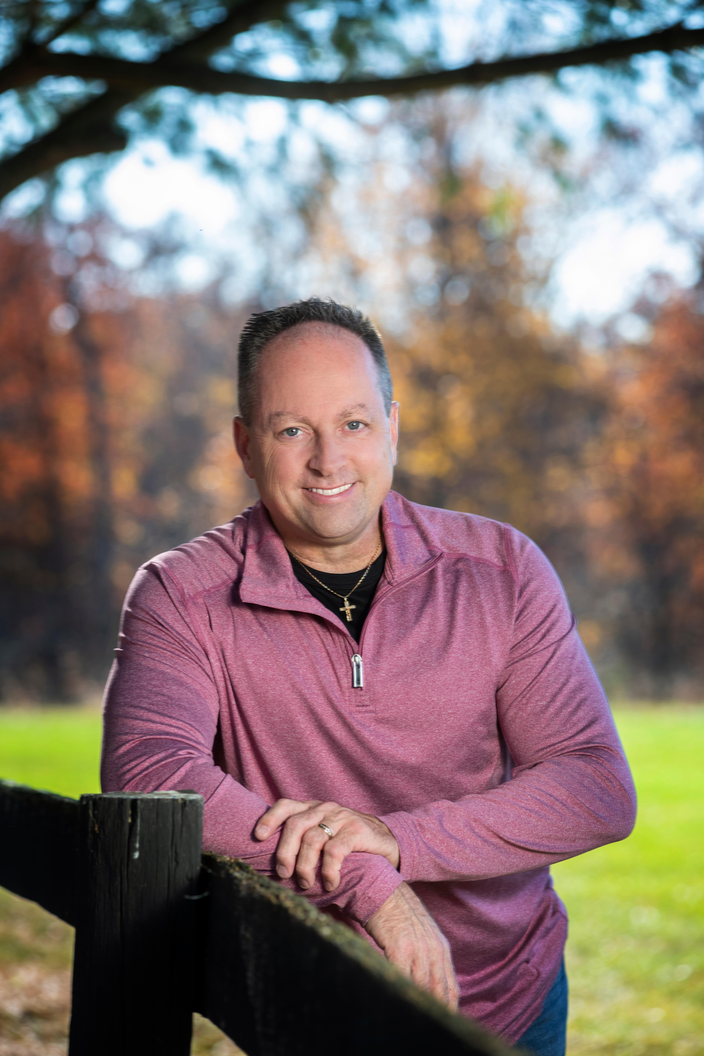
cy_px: 528
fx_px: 3666
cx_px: 352
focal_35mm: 125
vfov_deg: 16.4
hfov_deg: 11.0
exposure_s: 1/250
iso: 200
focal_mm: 125
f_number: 5.6
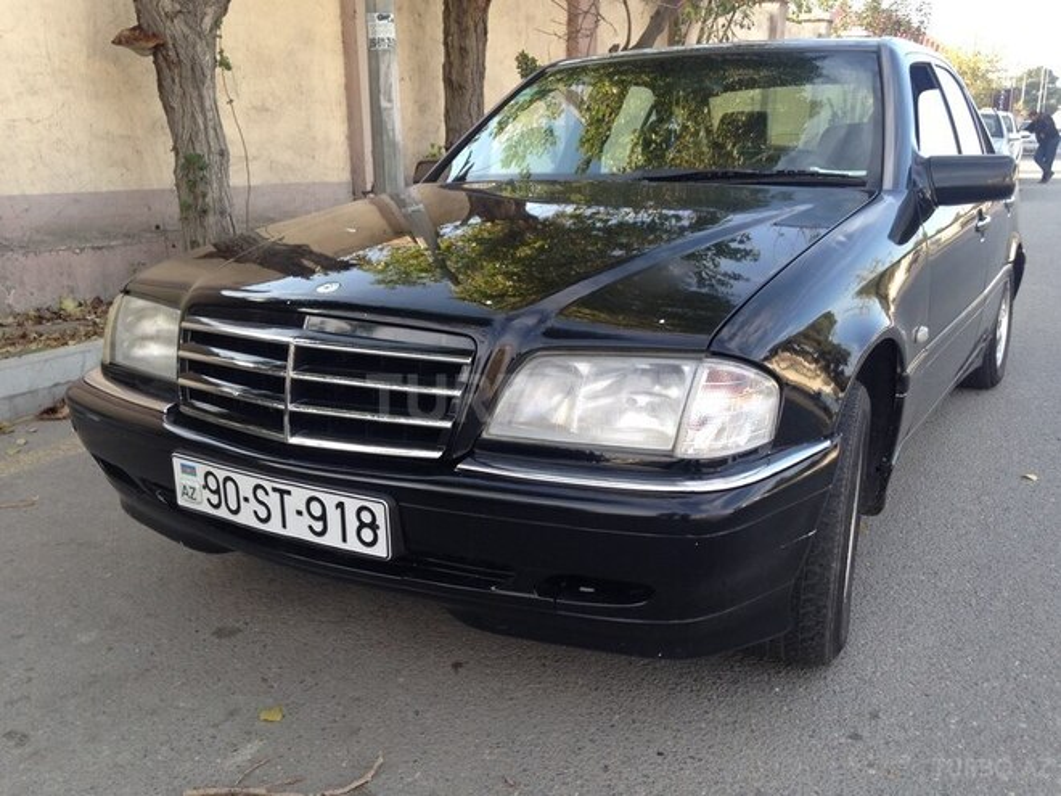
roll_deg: +0.5
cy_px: 398
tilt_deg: -14.2
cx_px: 530
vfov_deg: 42.9
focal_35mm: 33
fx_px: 1011
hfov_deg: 55.4
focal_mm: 4.12
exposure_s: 1/169
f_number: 2.4
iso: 50
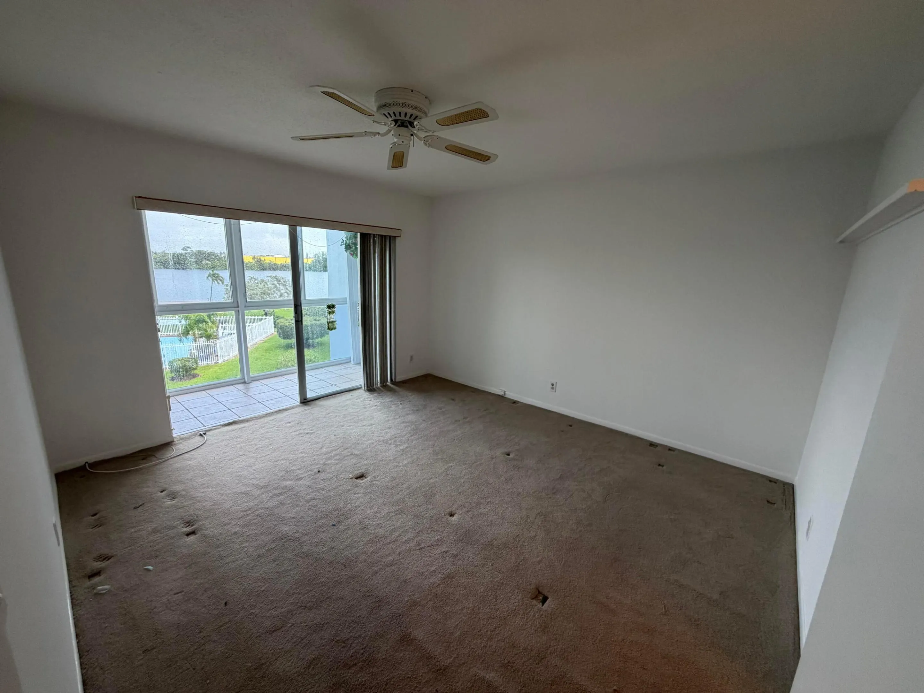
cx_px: 462
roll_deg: -1.5
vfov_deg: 85.7
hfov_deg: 102.1
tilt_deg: -11.0
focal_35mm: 14
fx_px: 374
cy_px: 346
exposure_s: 1/120
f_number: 2.2
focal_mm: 2.22
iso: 160
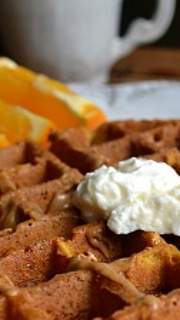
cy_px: 236
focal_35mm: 77
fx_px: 653
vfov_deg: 27.2
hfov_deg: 15.6
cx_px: 130
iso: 450
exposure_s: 1/60
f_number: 4
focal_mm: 22
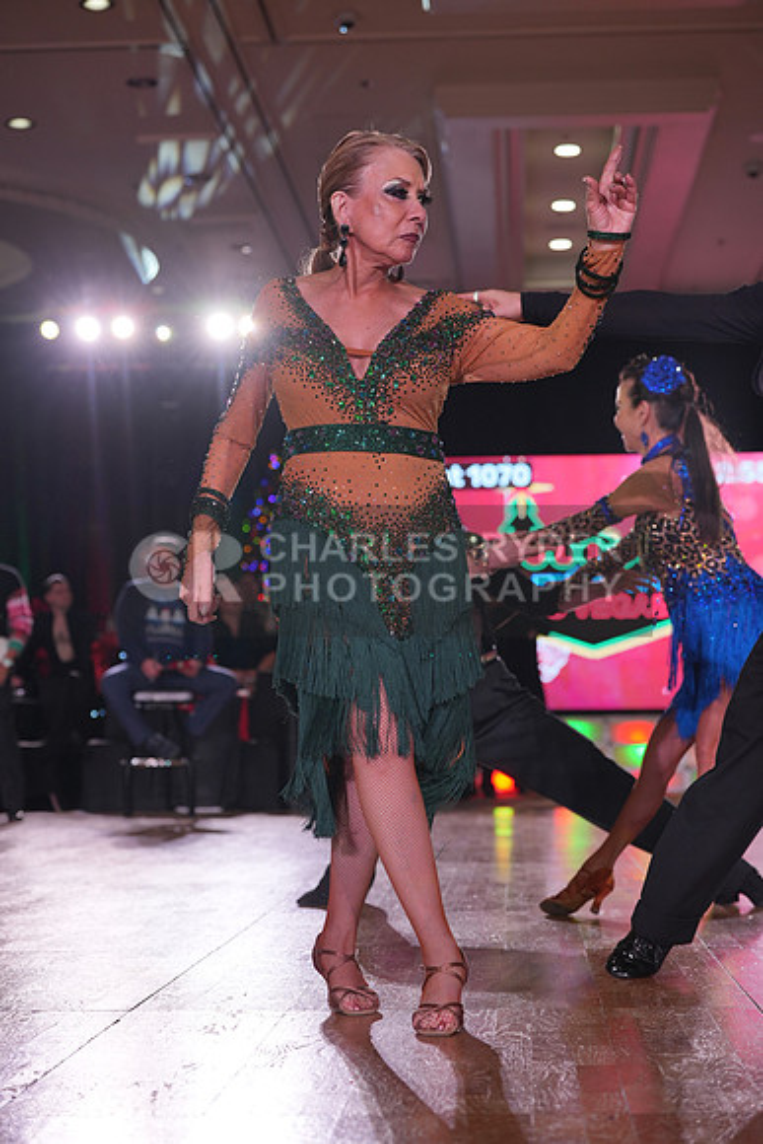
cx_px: 382
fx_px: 2224
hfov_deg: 19.5
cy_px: 572
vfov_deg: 28.8
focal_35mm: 70
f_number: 4
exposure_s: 1/400
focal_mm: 70
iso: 640
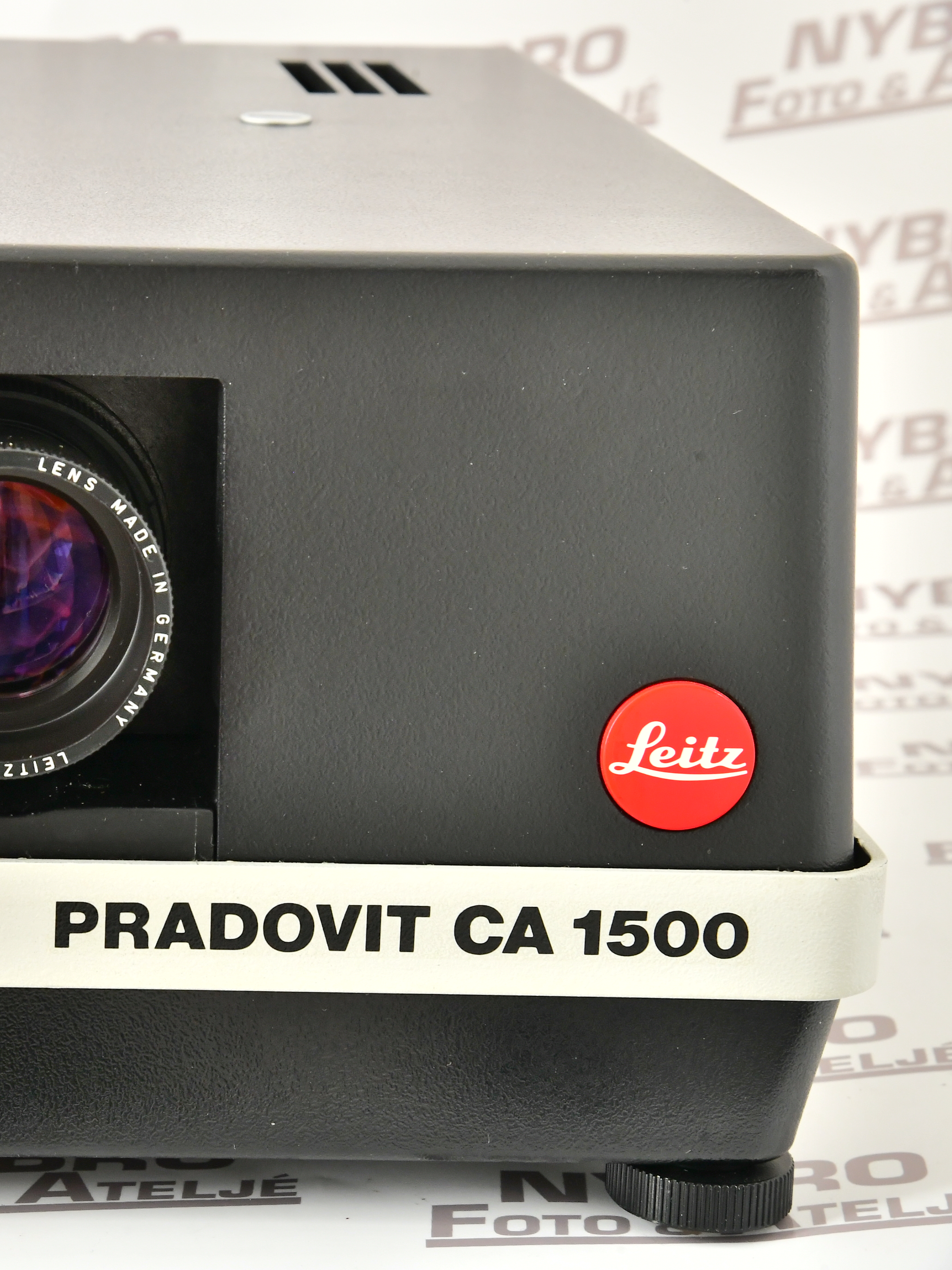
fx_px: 4511
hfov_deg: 11.9
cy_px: 634
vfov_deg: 16.0
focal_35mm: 123
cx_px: 21
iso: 1600
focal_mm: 85
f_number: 13
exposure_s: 1/200
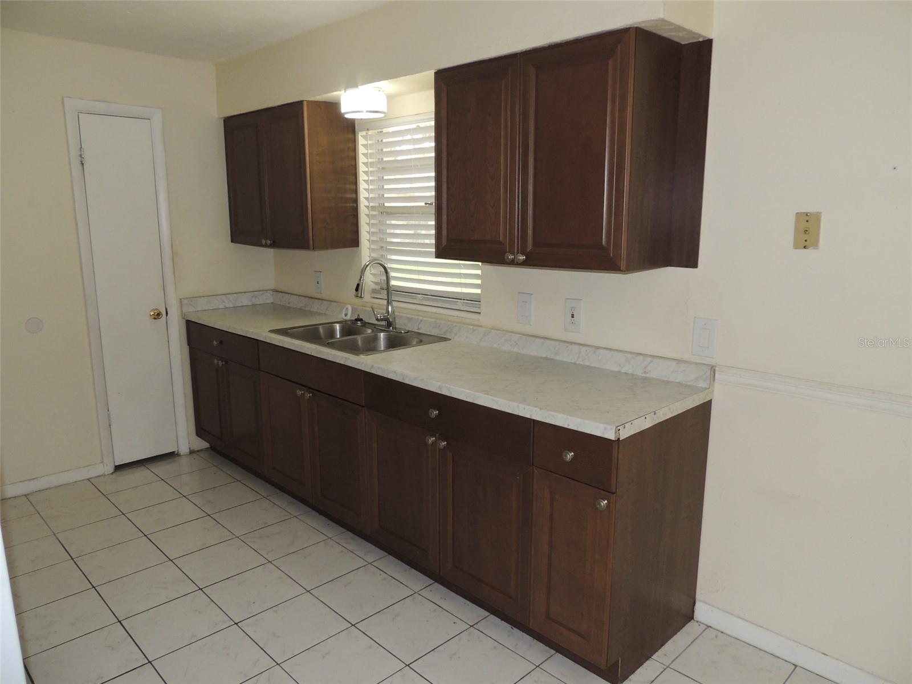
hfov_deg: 71.6
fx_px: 632
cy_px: 342
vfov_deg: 56.8
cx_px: 456
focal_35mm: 24
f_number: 3
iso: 200
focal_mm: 4.3
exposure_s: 1/30
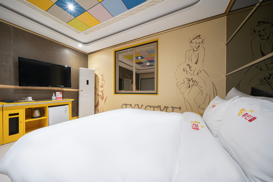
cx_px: 136
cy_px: 91
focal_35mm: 12
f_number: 10
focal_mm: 12
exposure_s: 6
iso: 100
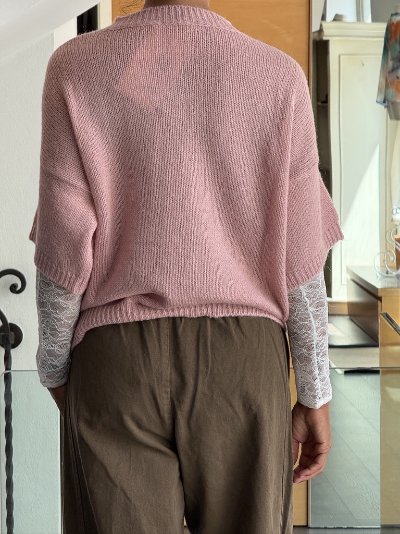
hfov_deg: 12.3
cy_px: 267
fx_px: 1849
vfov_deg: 16.4
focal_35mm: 120
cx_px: 200
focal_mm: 15.66
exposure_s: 1/104
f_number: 2.8
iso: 64
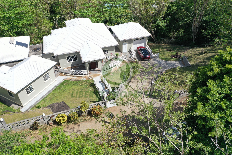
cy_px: 78
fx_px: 180
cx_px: 116
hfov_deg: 65.5
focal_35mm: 28
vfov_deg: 46.4
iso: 100
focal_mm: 10.26
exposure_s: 1/50
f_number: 3.2
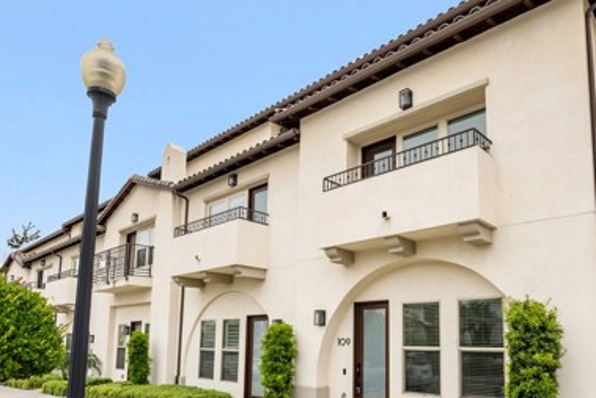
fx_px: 447
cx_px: 351
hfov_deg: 66.9
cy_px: 286
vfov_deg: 46.7
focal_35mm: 27
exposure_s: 1/100
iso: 800
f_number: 8
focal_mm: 16
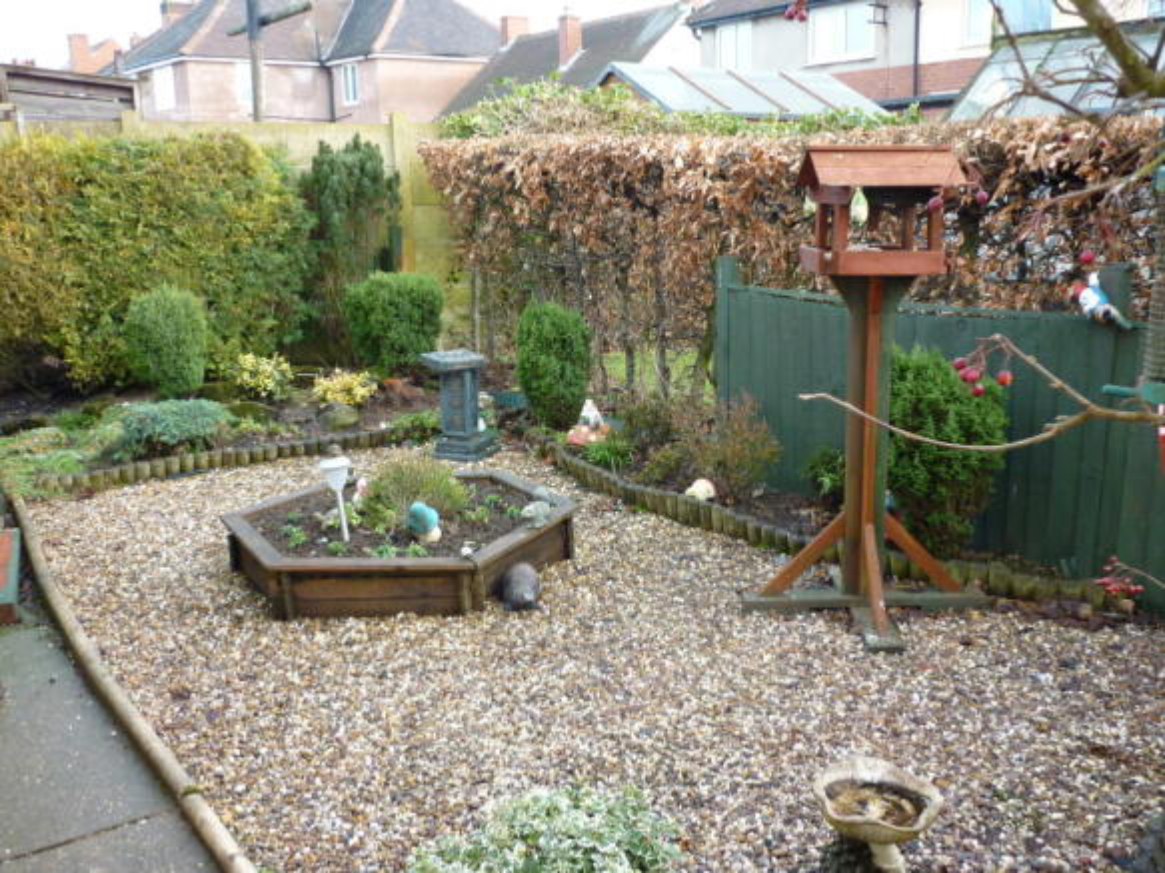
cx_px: 582
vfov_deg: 42.9
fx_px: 1110
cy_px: 436
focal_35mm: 33
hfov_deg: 55.4
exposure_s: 1/125
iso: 160
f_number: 2.8
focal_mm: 5.5
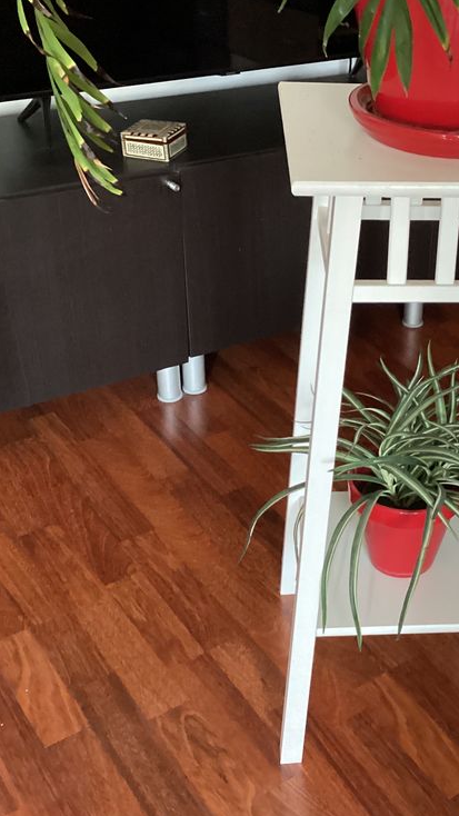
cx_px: 393
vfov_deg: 44.6
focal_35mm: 46
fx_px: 995
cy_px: 410
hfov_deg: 25.3
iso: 500
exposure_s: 1/30
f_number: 2.4
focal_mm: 3.3
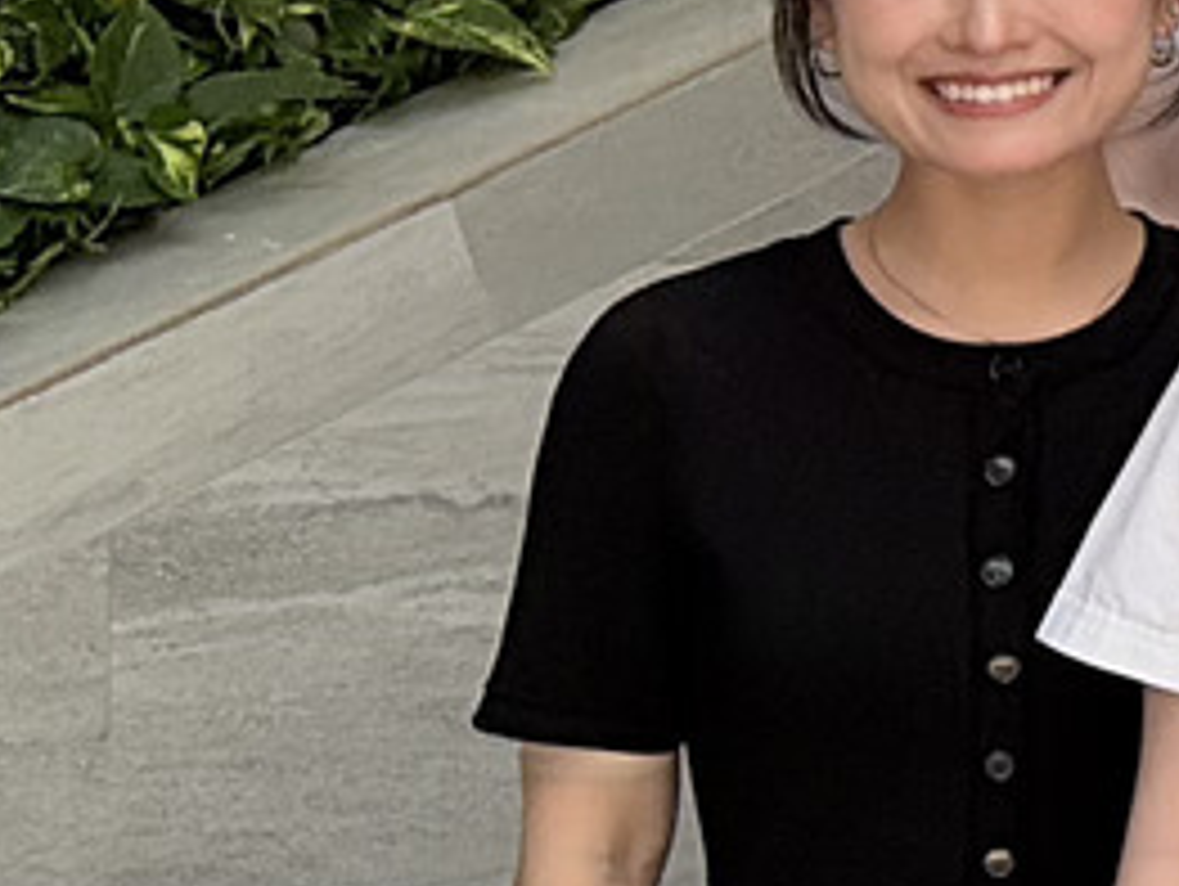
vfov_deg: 7.4
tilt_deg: +1.9
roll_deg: -0.1
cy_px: -40
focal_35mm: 200
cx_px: 4086
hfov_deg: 7.8
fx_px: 6818
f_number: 1.6
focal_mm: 5.96
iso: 50
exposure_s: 1/468
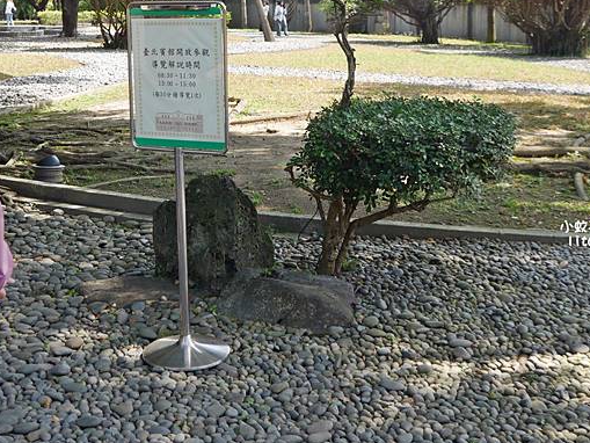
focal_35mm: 55
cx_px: 221
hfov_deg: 34.7
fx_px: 938
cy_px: 85
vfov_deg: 26.1
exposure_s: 1/500
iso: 200
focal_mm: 14
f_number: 3.5
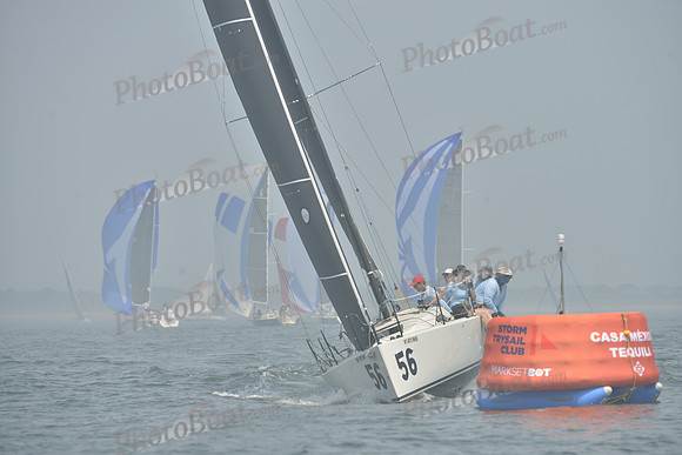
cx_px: 341
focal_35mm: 220
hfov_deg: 9.4
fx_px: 4169
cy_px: 228
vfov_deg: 6.2
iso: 280
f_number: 8
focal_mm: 220
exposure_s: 1/1000
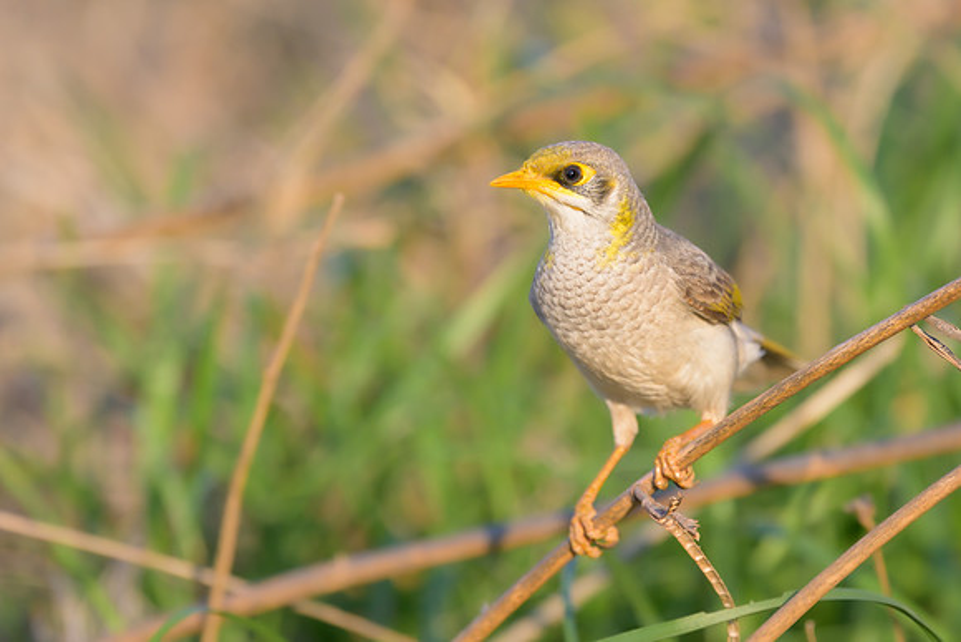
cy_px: 356
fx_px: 25797
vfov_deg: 1.4
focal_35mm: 966
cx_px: 558
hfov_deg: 2.1
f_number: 4
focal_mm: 560
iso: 160
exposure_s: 1/1000
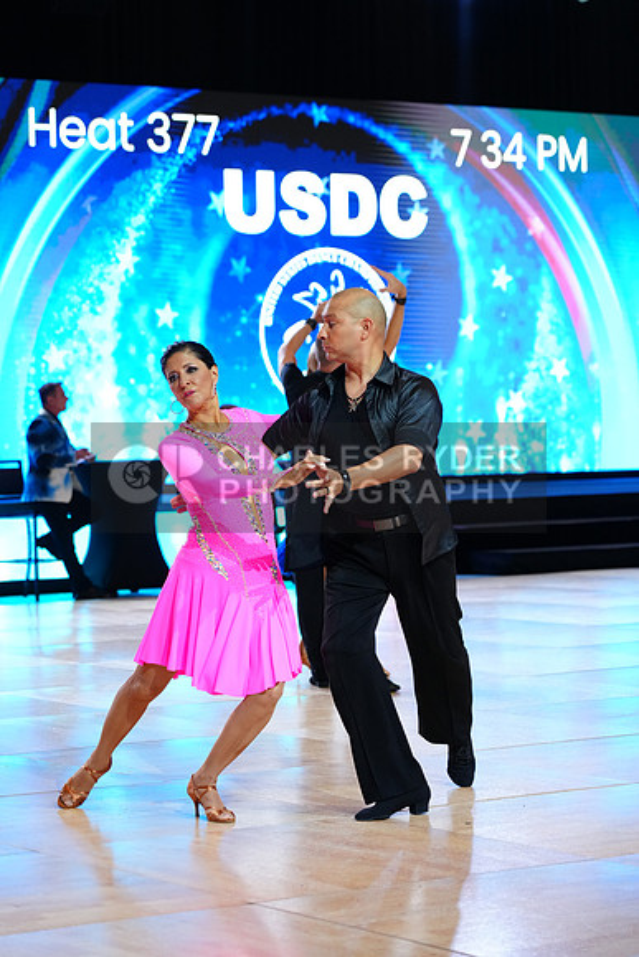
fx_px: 2714
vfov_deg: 20.0
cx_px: 320
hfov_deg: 13.4
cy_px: 478
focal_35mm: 102
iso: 2500
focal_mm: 102
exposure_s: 1/320
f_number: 4
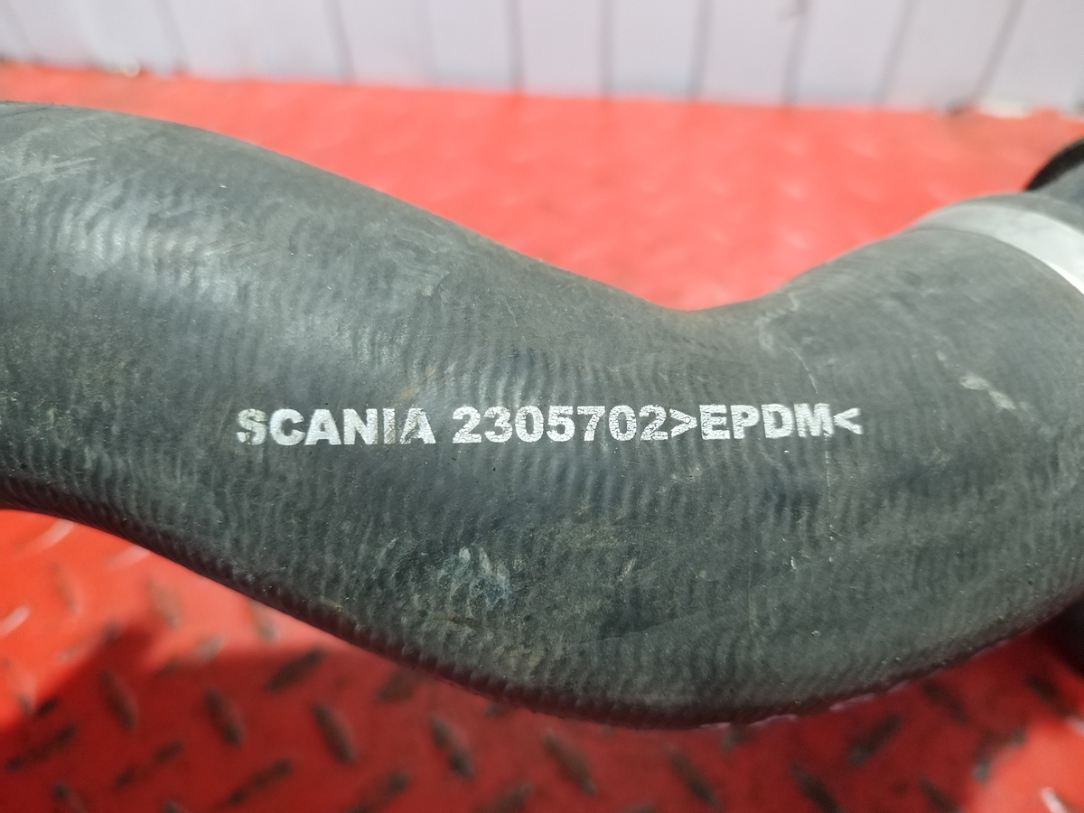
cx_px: 542
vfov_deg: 53.1
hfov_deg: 67.3
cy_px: 406
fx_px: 814
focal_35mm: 26
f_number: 1.8
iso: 1503
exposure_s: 1/100
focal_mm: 6.24
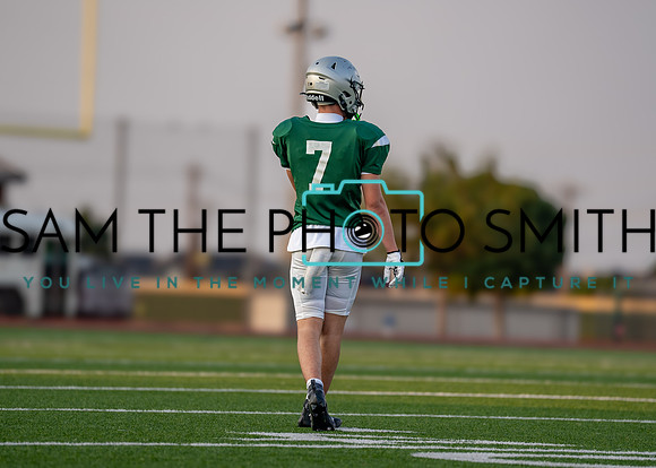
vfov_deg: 5.8
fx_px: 4599
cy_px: 265
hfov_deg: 8.2
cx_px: 335
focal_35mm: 247
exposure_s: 1/1600
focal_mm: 200
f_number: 2.8
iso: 400
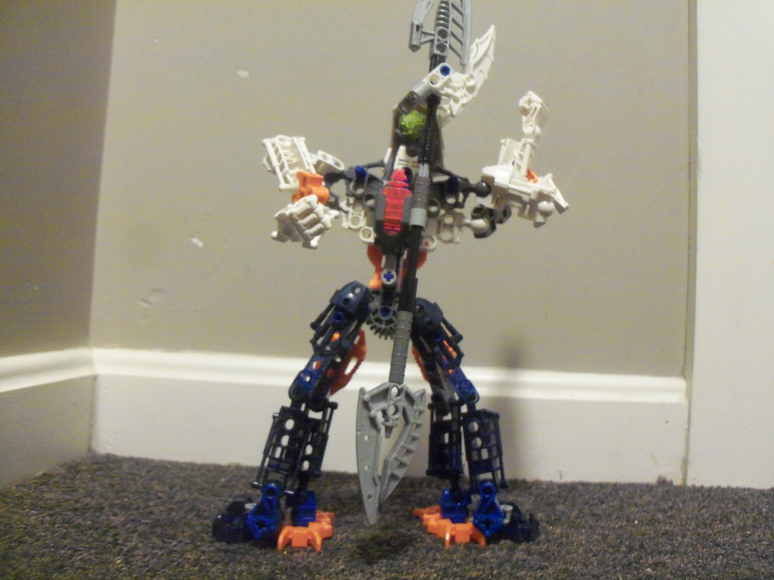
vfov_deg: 40.7
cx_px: 387
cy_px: 290
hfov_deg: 52.6
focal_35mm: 35
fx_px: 783
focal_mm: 6.3
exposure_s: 1/2
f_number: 3
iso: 400
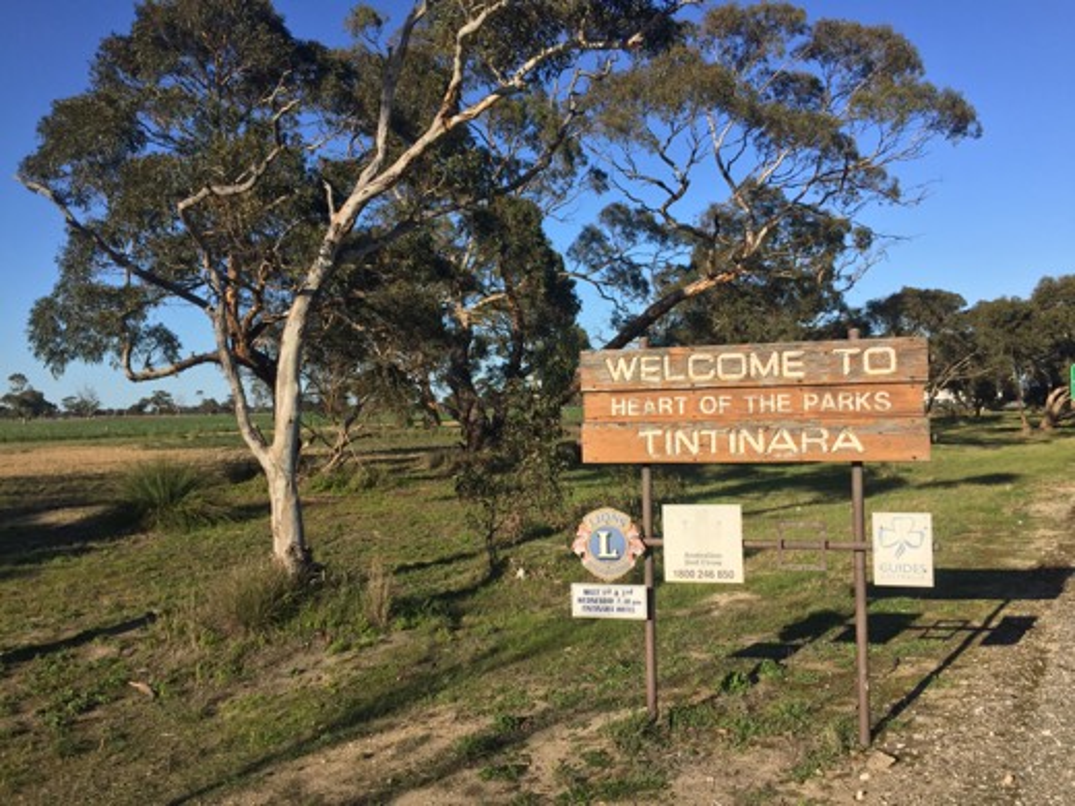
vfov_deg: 48.2
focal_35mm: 29
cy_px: 403
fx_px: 901
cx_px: 538
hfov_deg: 61.7
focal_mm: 4.15
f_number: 2.2
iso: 32
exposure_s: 1/1582
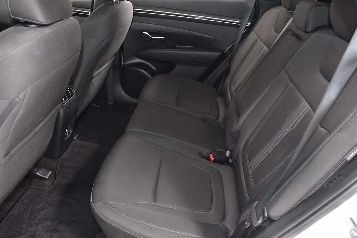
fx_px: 268
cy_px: 119
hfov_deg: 67.4
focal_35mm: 27
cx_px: 178
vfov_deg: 47.9
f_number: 5.6
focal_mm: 18
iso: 2000
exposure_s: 1/50
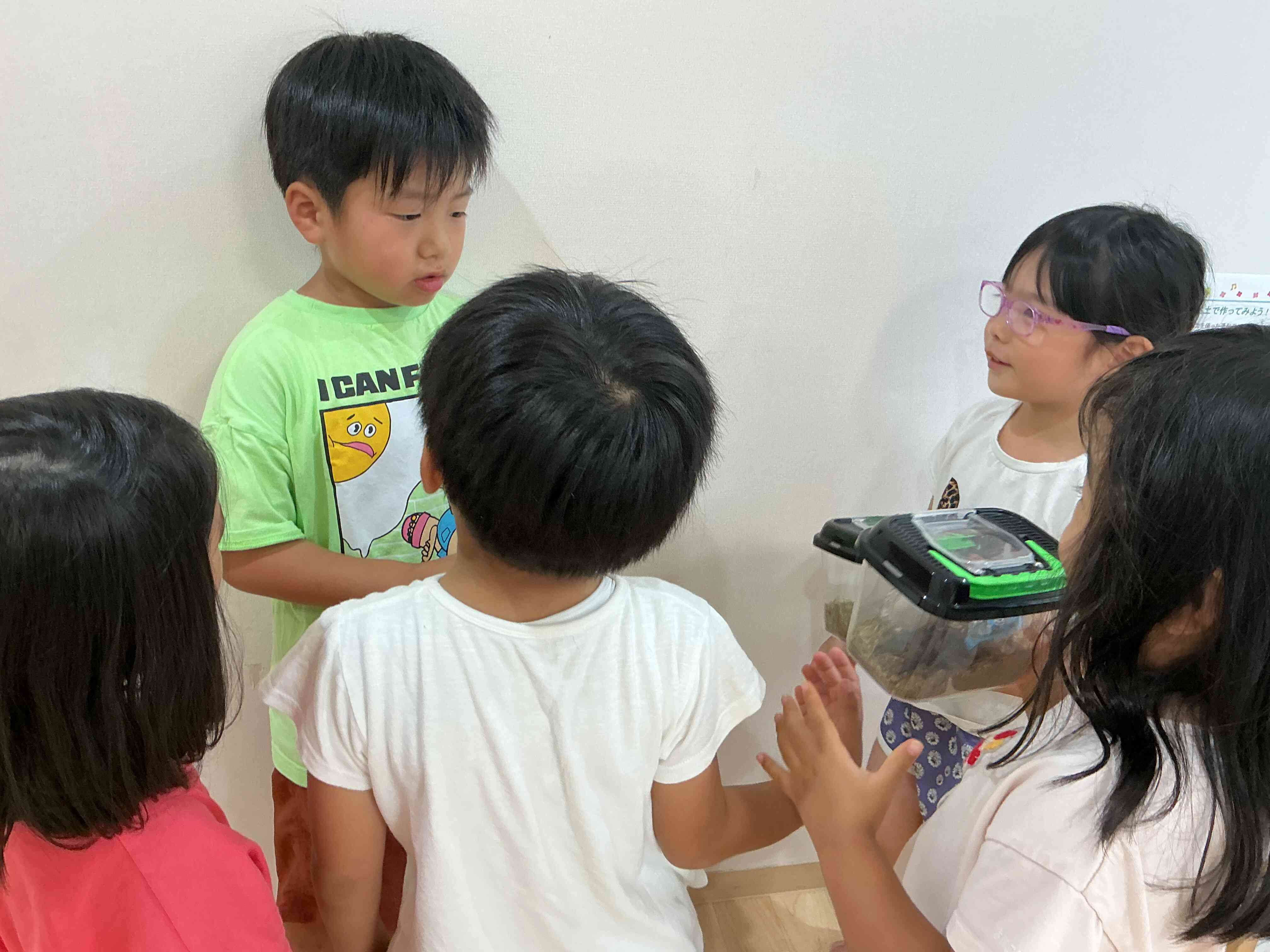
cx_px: 635
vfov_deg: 48.2
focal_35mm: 29
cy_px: 476
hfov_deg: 61.7
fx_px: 1064
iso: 50
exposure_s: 1/60
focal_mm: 3
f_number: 1.8
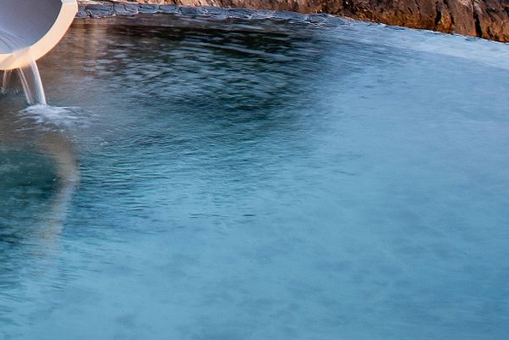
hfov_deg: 12.3
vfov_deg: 8.2
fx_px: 2221
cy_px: -382
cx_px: -303
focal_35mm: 157
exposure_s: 1/5
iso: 100
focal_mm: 26
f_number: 13
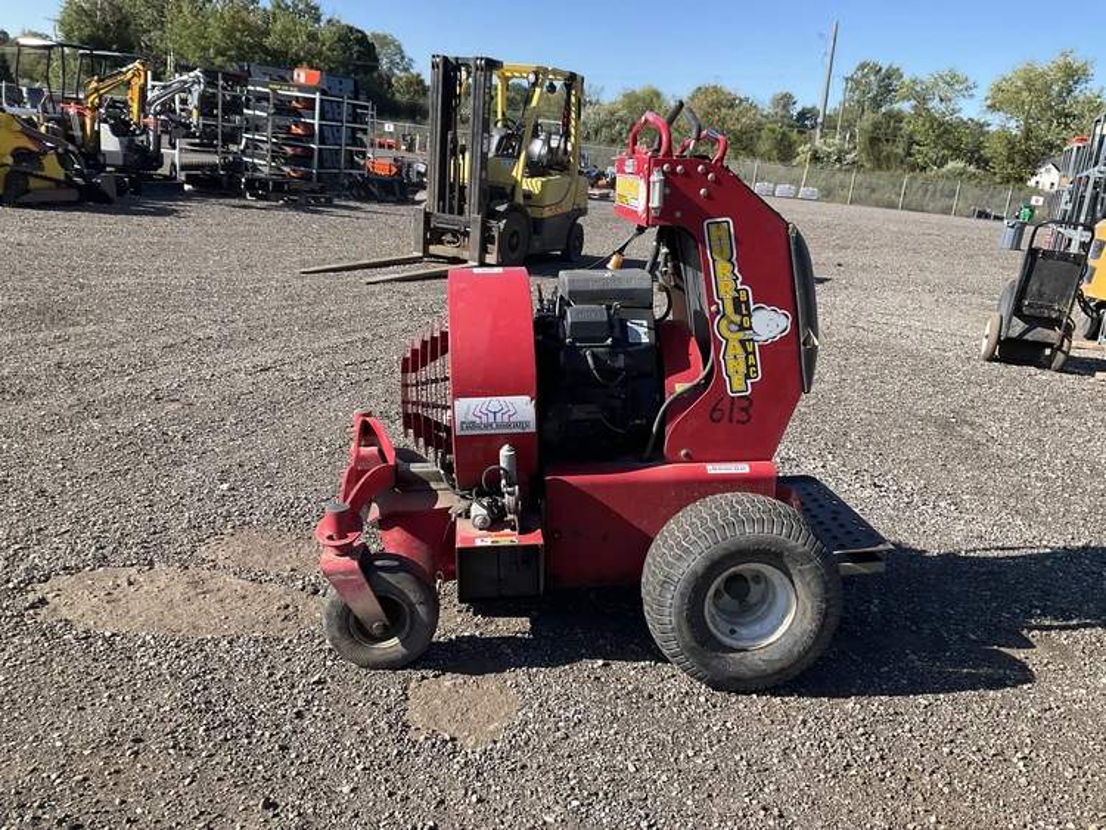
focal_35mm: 29
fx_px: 927
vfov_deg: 48.3
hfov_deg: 61.6
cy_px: 415
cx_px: 553
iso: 25
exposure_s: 1/869
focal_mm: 3
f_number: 1.8
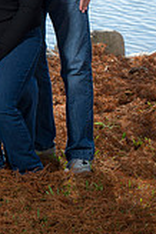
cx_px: -9
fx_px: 2071
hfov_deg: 4.3
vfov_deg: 6.5
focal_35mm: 318
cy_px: -20
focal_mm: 116
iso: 200
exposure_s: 1/160
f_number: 9
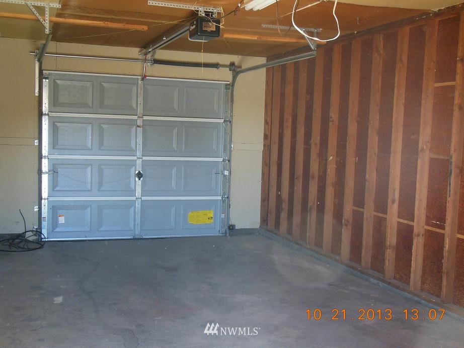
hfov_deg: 43.8
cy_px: 174
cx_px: 232
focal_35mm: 43
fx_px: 577
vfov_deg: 33.6
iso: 400
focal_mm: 7.7
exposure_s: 1/50
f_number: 3.8
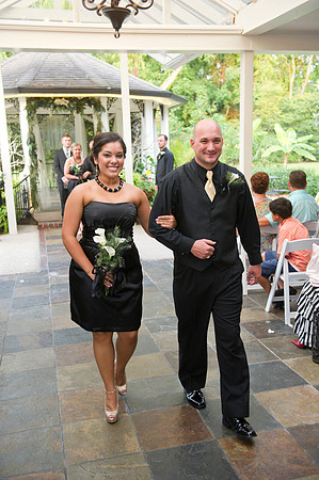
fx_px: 506
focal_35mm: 38
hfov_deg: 35.0
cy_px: 240
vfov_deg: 50.7
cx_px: 160
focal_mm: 38
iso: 800
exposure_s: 1/125
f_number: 4
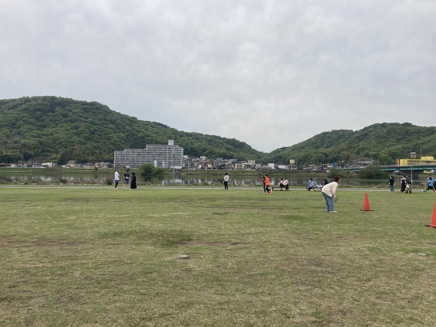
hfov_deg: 63.4
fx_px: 353
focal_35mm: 28
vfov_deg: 49.7
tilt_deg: +1.3
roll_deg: -1.0
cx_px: 218
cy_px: 164
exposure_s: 1/2288
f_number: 1.8
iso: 20
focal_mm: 3.99
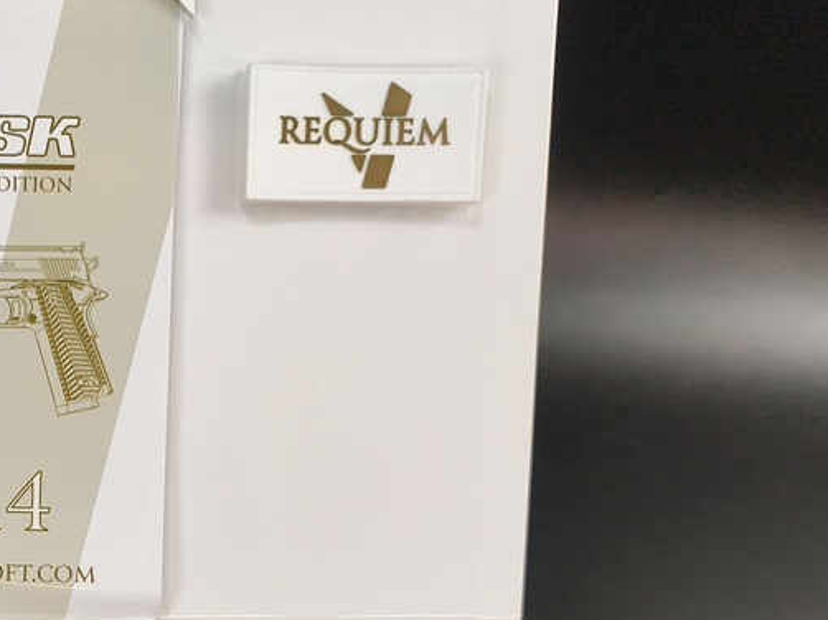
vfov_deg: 24.4
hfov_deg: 32.9
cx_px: 61
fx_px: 1315
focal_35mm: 55
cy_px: 712
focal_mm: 6.54
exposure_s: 1/120
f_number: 1.57
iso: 408
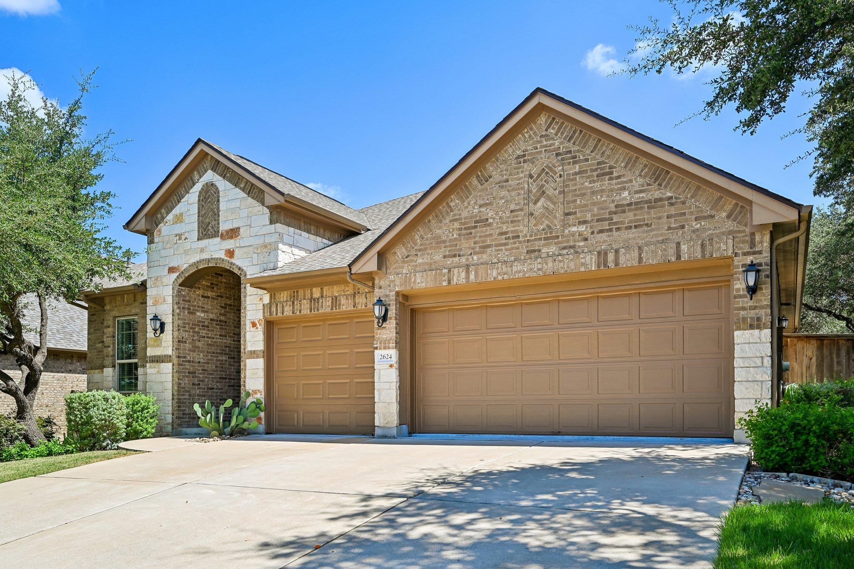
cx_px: 427
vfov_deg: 50.4
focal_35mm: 26
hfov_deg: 70.4
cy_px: 284
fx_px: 605
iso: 100
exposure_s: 1/320
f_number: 8
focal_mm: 25.5
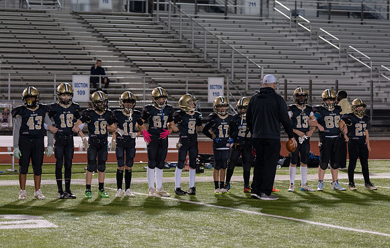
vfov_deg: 11.4
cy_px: 125
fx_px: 1248
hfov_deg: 17.8
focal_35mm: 117
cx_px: 201
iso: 1600
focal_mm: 97
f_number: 2.8
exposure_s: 1/320
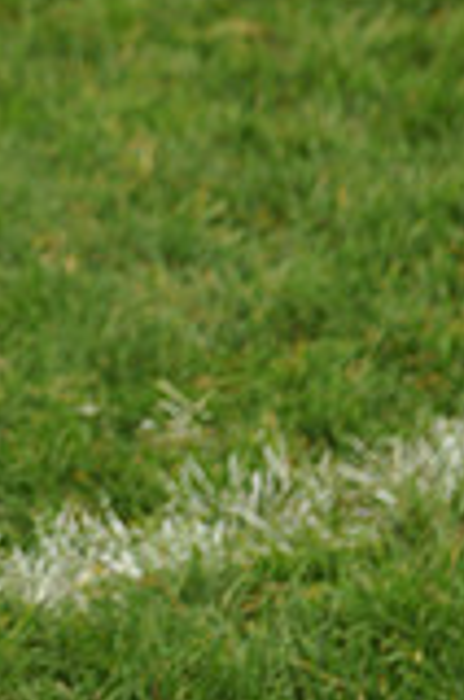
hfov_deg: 5.3
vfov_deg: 8.0
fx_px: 4932
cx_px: -280
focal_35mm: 254
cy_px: -368
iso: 800
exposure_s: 1/2500
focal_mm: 70
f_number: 4
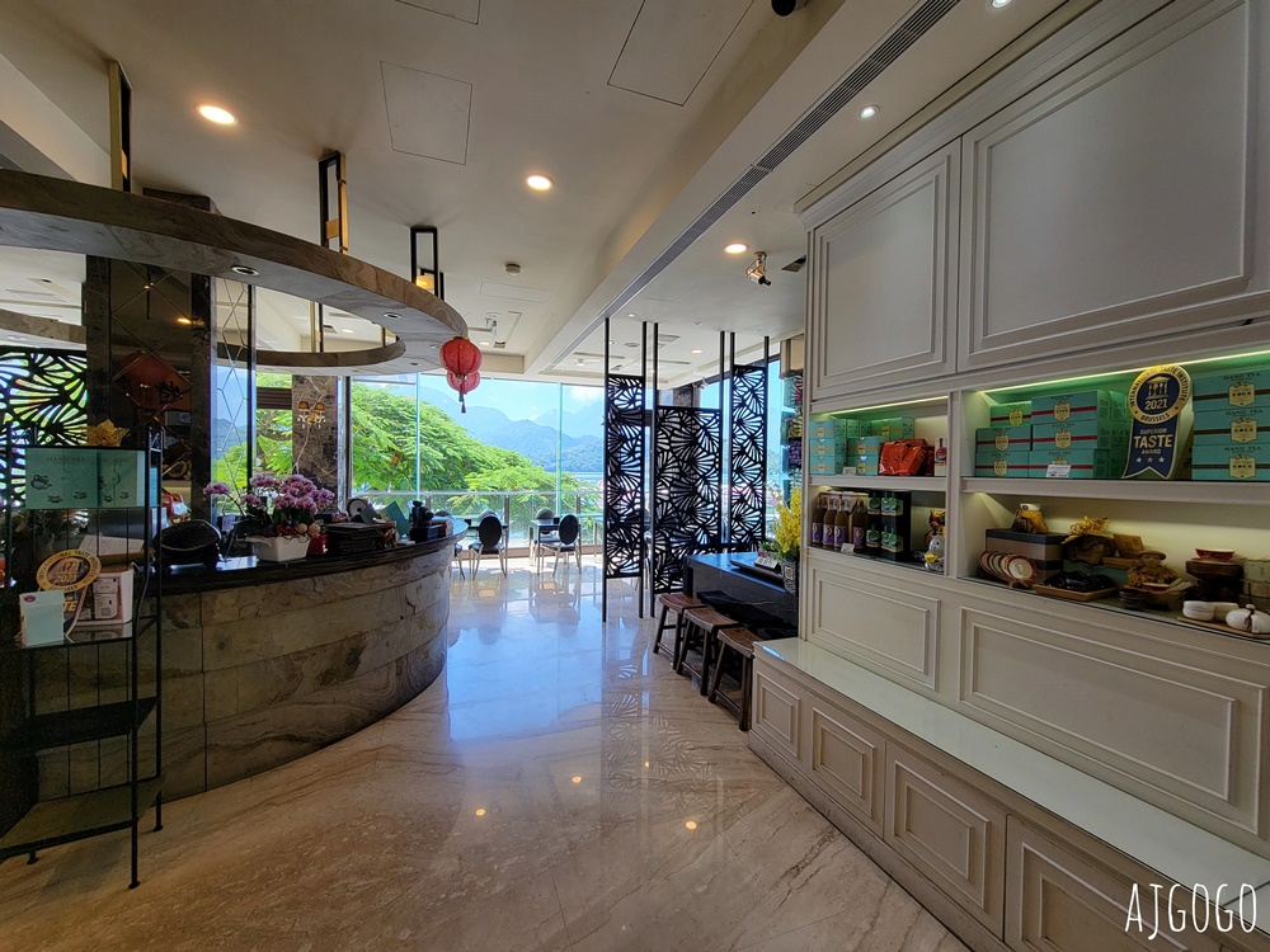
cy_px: 476
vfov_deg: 89.9
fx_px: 477
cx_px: 635
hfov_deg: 106.2
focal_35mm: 13
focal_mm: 2.2
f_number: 2.2
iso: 50
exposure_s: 1/137
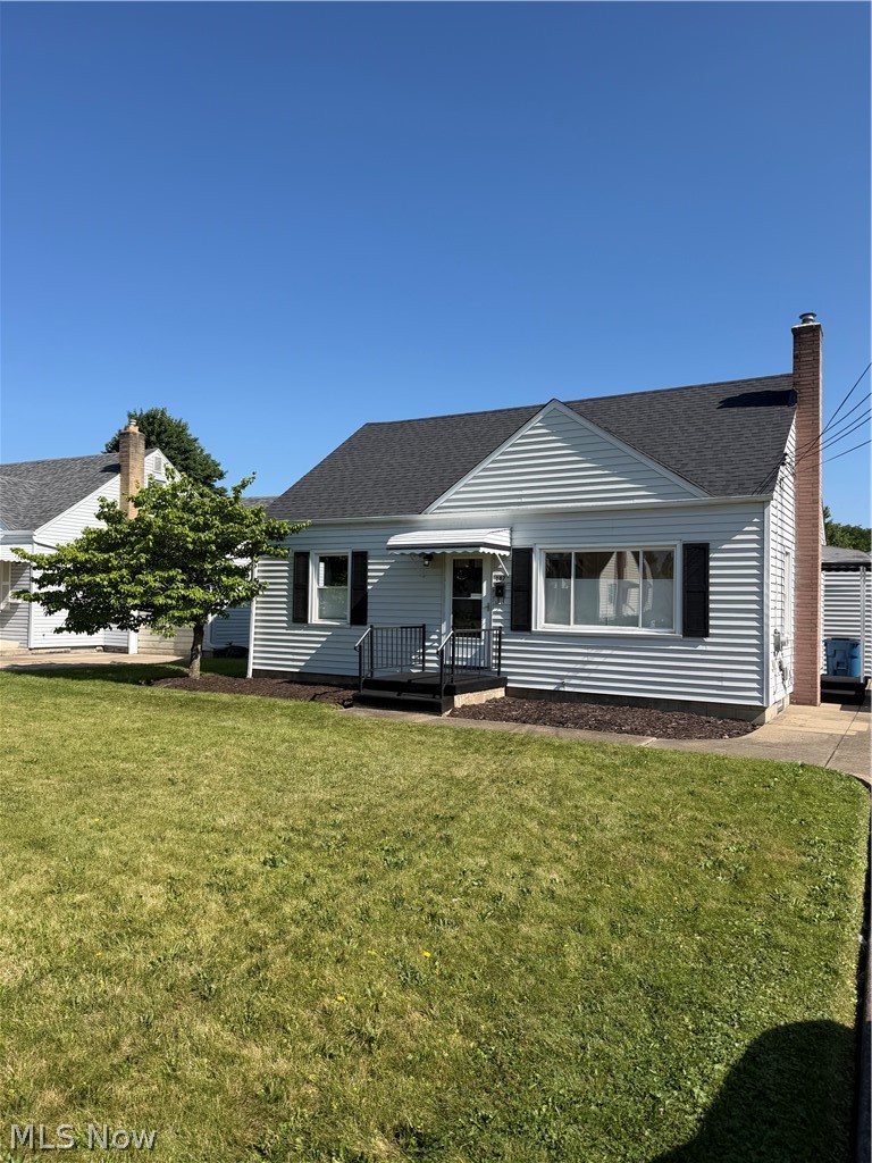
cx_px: 436
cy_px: 582
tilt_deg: +1.7
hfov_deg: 56.8
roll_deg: -1.1
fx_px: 806
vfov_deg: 71.6
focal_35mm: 24
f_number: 1.78
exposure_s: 1/4167
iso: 80
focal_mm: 6.76
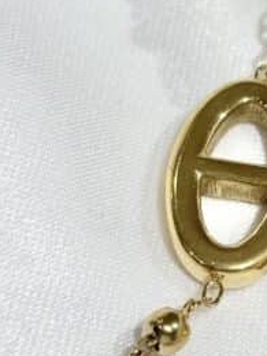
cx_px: 393
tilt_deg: -48.5
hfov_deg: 7.1
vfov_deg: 9.6
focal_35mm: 205
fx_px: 2108
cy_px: 111
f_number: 1.6
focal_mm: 5.96
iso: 32
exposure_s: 1/288
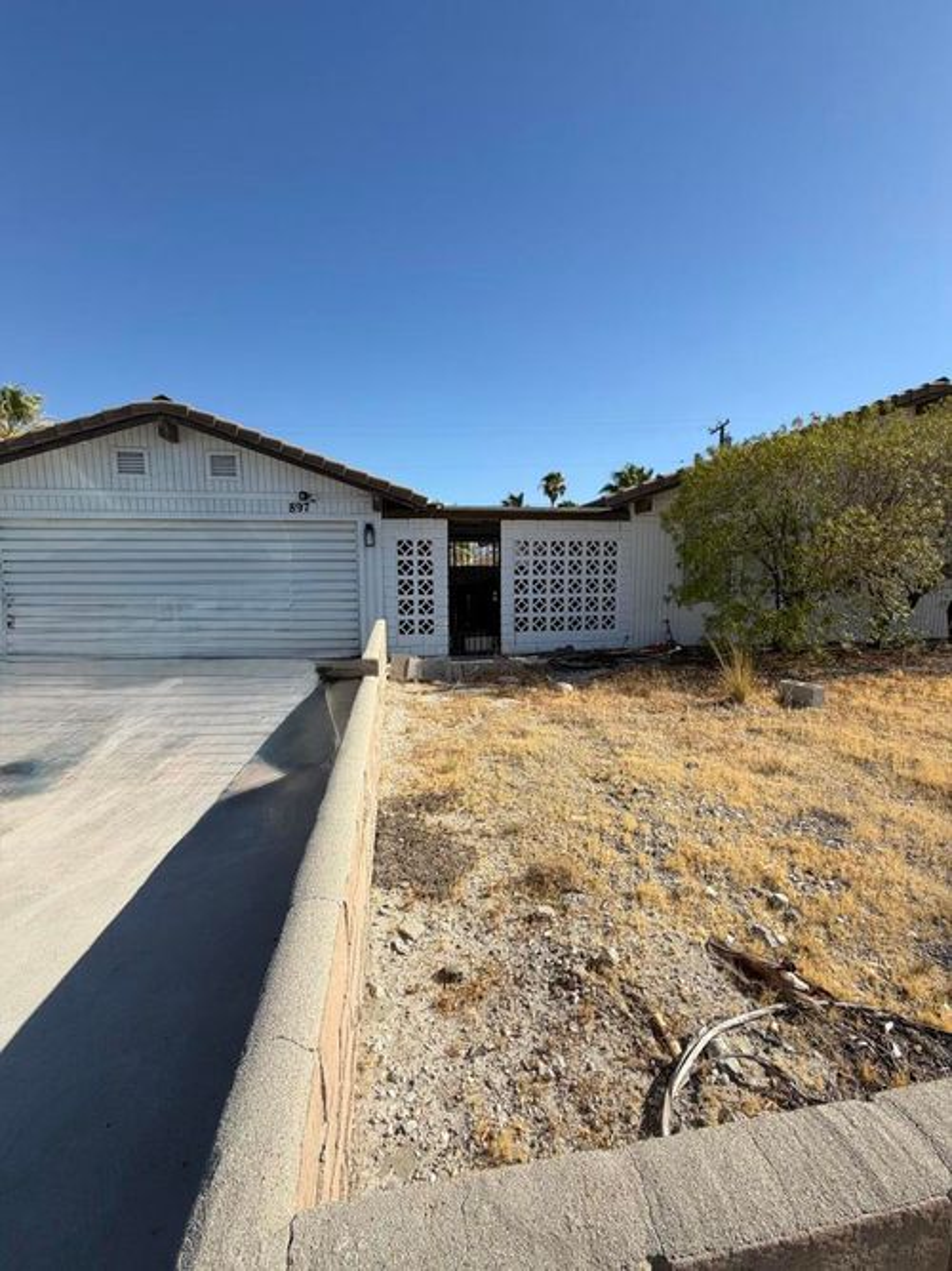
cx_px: 476
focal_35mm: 14
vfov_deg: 102.1
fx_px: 514
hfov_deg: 85.7
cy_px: 636
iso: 20
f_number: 2.2
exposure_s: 1/770
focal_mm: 2.22
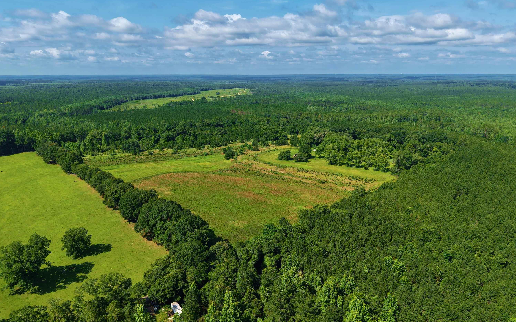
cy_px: 162
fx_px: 366
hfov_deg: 70.4
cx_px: 259
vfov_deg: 47.6
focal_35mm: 26
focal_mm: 8.67
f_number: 1.8
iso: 150
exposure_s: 1/2500
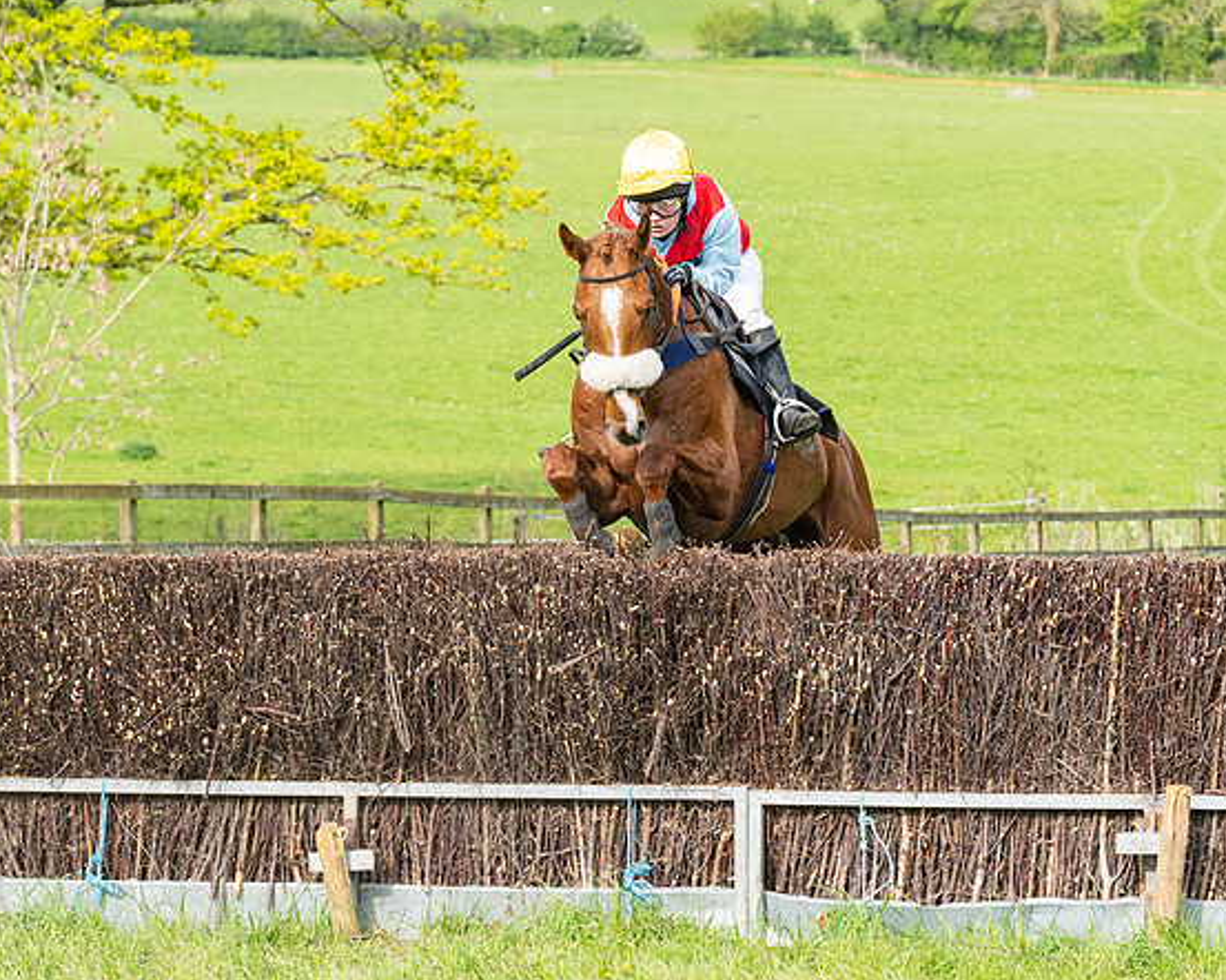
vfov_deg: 7.7
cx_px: 762
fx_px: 7254
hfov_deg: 9.7
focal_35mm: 200
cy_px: 467
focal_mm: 77
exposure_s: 1/1250
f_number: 5.6
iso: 400
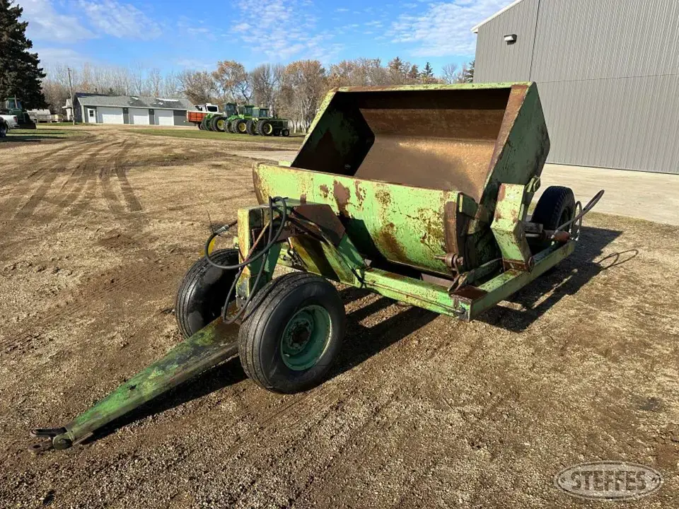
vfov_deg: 56.8
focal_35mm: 24
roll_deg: -1.1
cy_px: 254
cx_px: 340
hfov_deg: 71.6
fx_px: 471
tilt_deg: -14.2
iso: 80
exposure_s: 1/2591
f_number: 1.78
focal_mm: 6.86
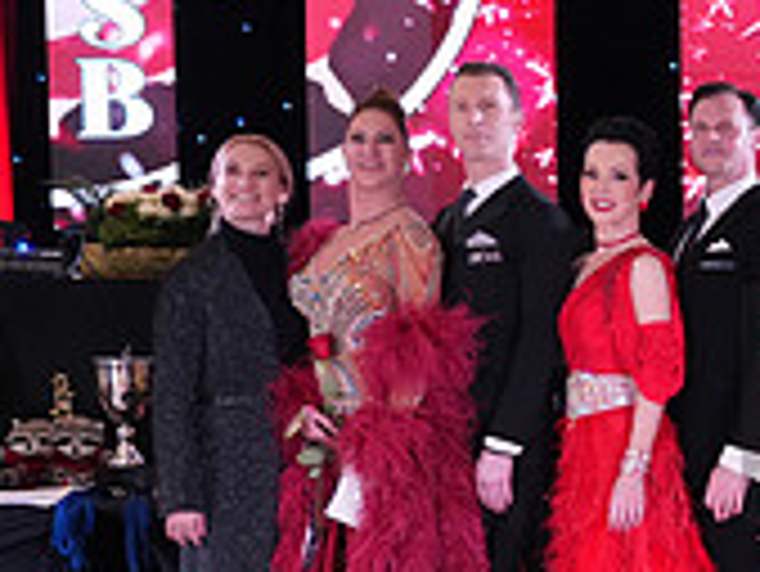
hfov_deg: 16.1
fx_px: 2395
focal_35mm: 109
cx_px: 1232
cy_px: 403
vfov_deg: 13.6
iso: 4000
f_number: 4
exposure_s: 1/250
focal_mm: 33
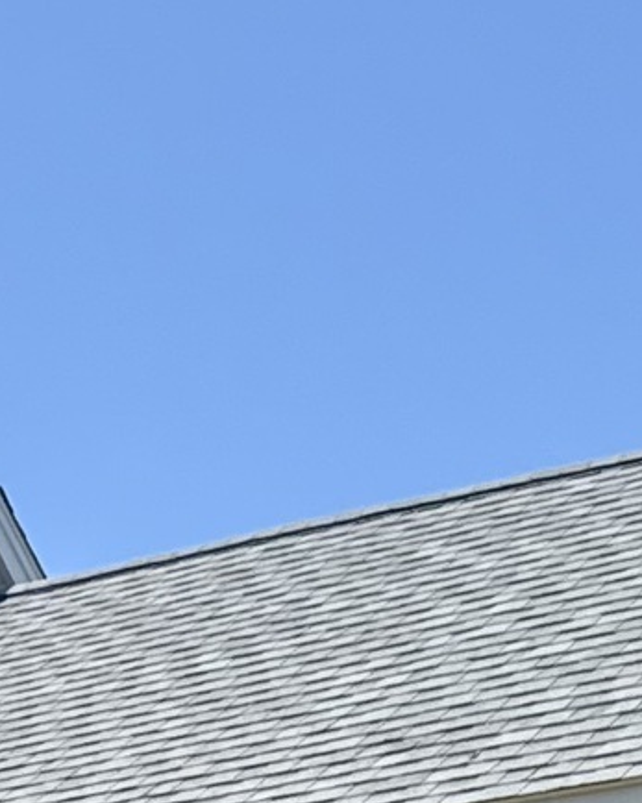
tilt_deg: +4.7
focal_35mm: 166
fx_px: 3944
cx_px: -614
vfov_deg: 10.6
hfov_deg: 8.8
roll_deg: -2.9
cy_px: 1610
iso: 80
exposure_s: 1/4167
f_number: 1.78
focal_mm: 6.76
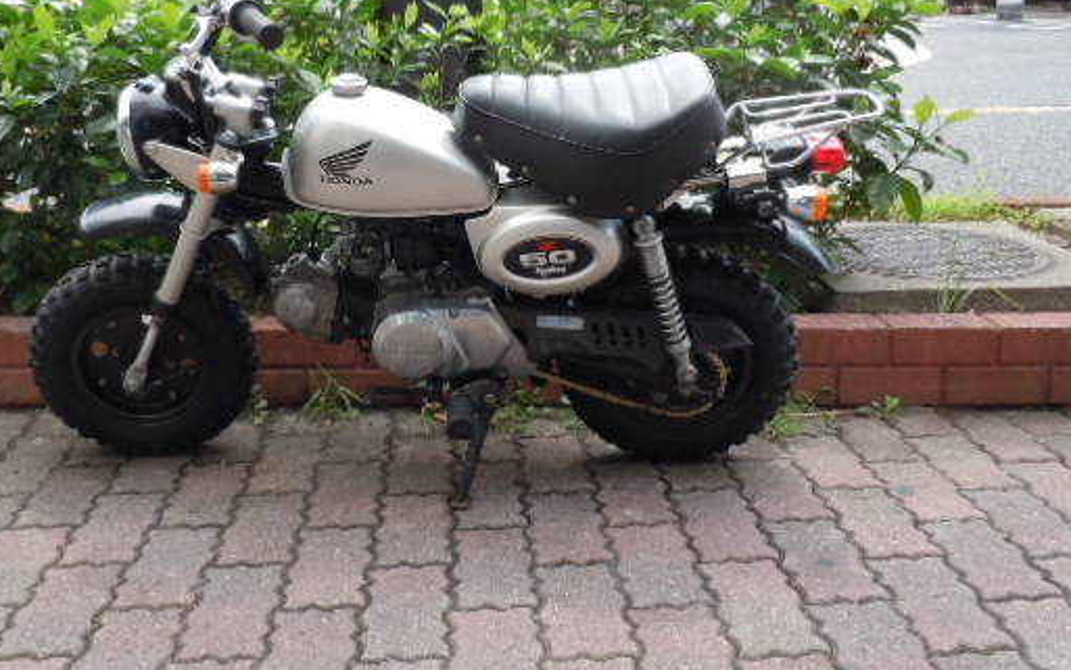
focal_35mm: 37
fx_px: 1080
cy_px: 175
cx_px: 420
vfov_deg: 33.8
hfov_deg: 52.3
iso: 100
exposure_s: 1/160
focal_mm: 5
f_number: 3.7
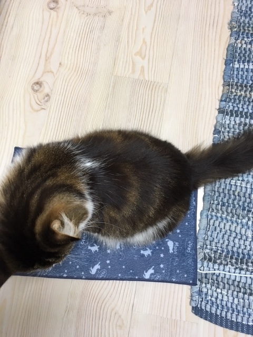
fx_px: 283
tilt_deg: -79.4
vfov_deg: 61.7
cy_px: 168
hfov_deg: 48.2
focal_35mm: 29
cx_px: 126
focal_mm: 4.15
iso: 125
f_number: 2.2
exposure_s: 1/33
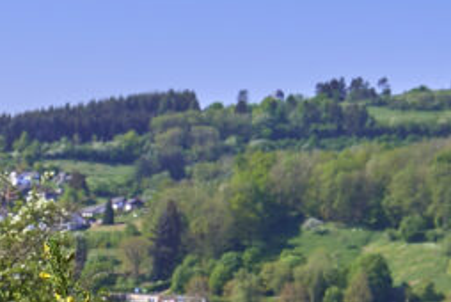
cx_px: -160
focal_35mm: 145
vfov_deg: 9.0
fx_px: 1819
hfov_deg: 13.5
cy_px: 596
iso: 140
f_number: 11
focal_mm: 36
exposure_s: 1/90
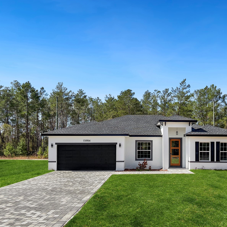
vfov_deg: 52.5
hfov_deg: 52.0
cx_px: 141
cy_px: 113
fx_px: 230
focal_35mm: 31
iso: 64
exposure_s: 1/5300
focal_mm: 5.96
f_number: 1.6
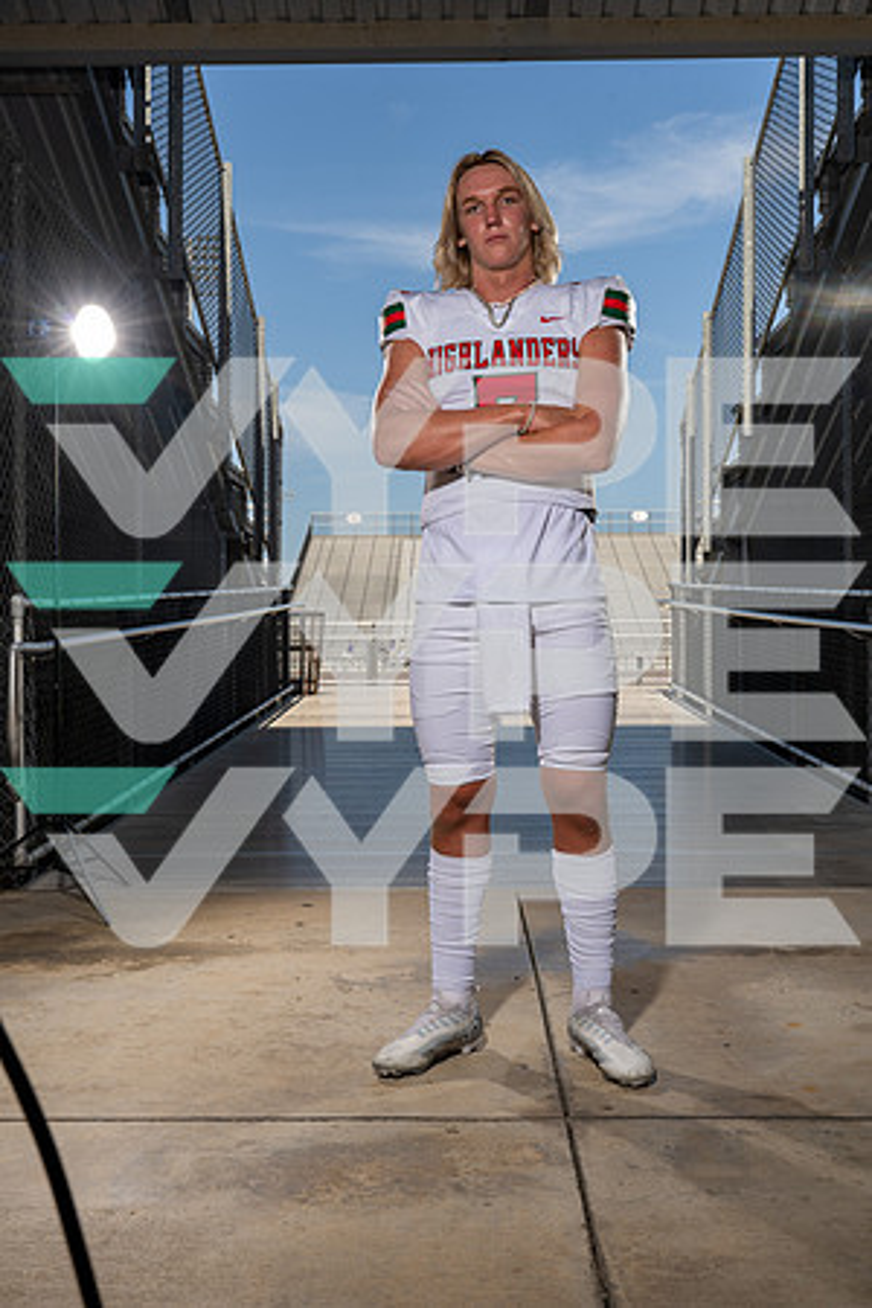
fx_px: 1308
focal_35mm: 36
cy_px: 654
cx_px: 436
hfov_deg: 36.9
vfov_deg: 53.1
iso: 160
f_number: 10
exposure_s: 1/250
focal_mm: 36
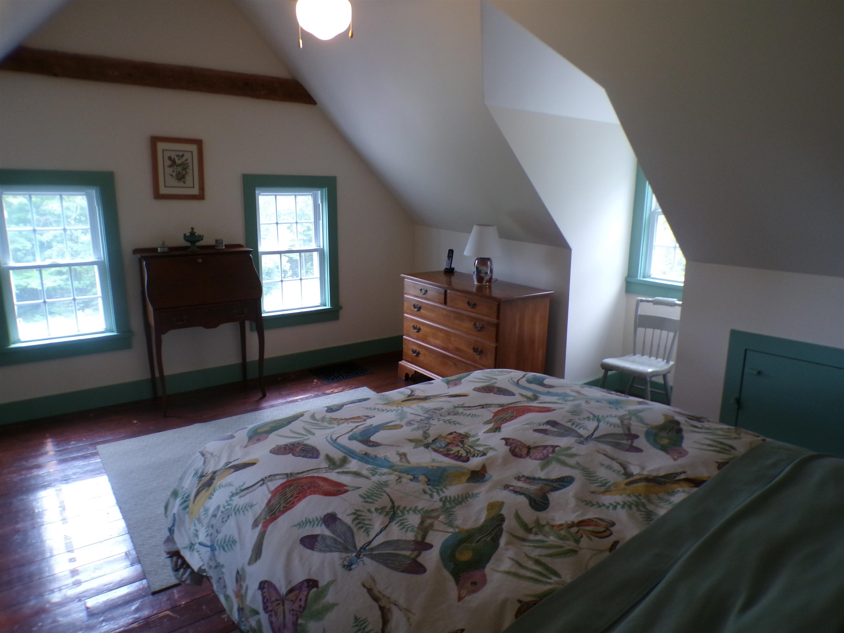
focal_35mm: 24
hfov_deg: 71.6
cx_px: 422
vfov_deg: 56.8
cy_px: 316
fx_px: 585
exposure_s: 1/17
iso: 253
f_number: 3
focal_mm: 4.3
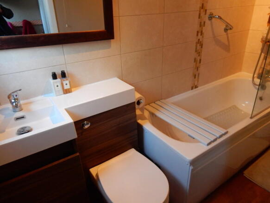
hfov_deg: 69.4
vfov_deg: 54.9
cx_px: 135
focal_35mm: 25
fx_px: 195
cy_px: 102
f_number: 3.7
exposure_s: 1/25
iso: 400
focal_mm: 4.5
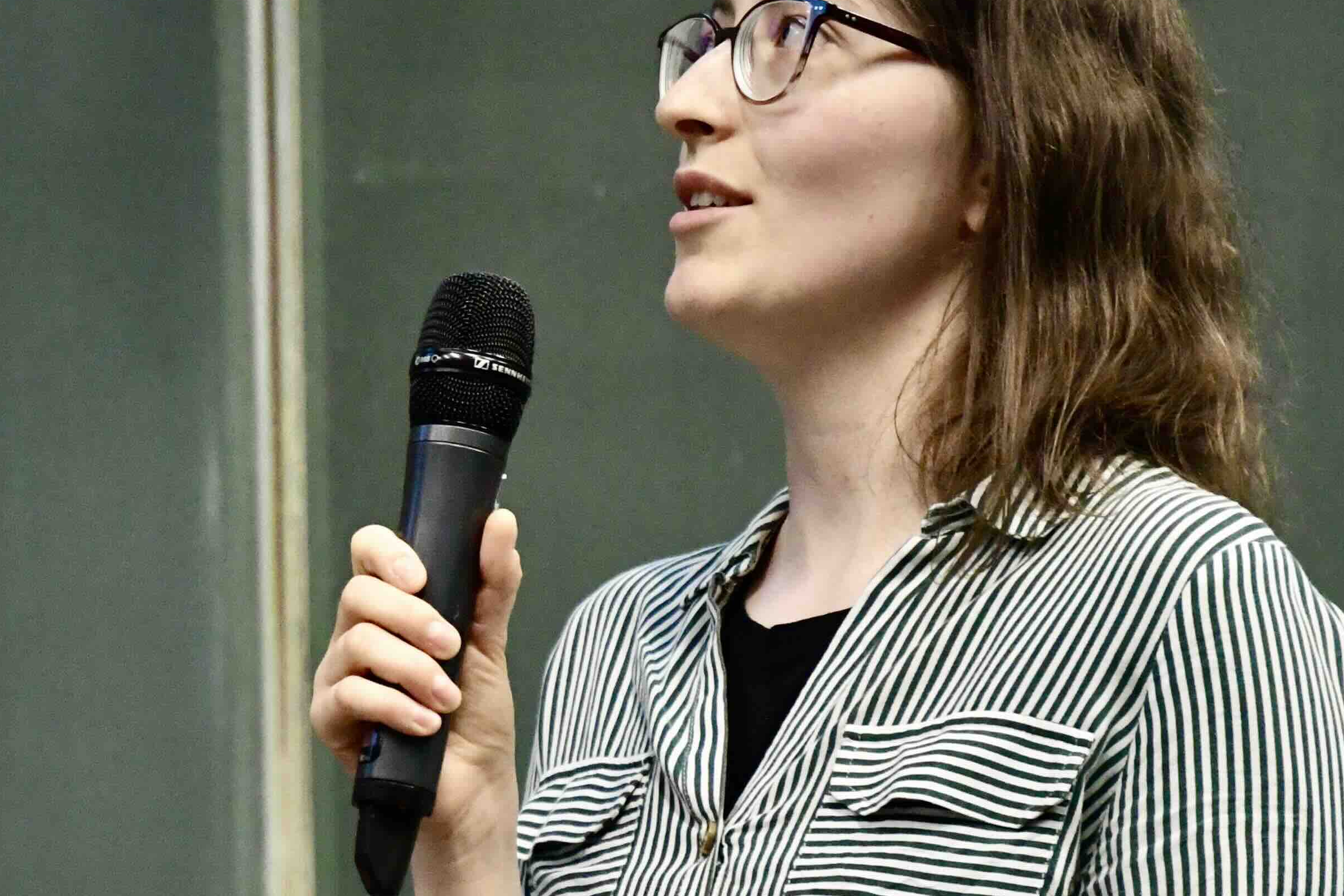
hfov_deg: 9.2
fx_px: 8325
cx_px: 228
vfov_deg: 6.2
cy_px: 711
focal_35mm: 223
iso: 3200
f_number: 4
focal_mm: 65
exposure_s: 1/250
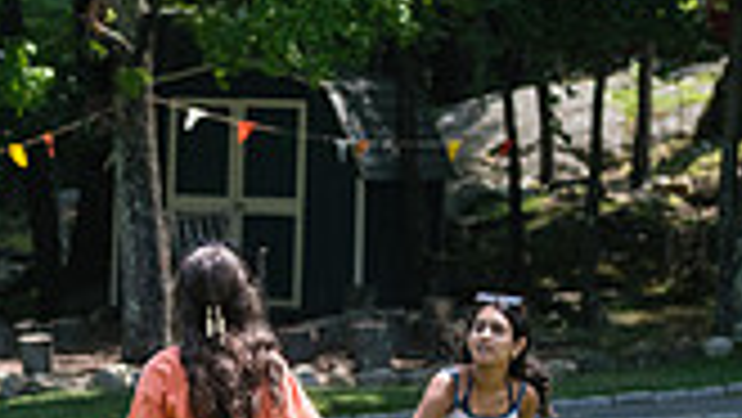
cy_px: 492
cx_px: 103
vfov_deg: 3.6
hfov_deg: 6.4
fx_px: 6653
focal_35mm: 338
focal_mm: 92
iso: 400
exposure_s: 1/1600
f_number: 4
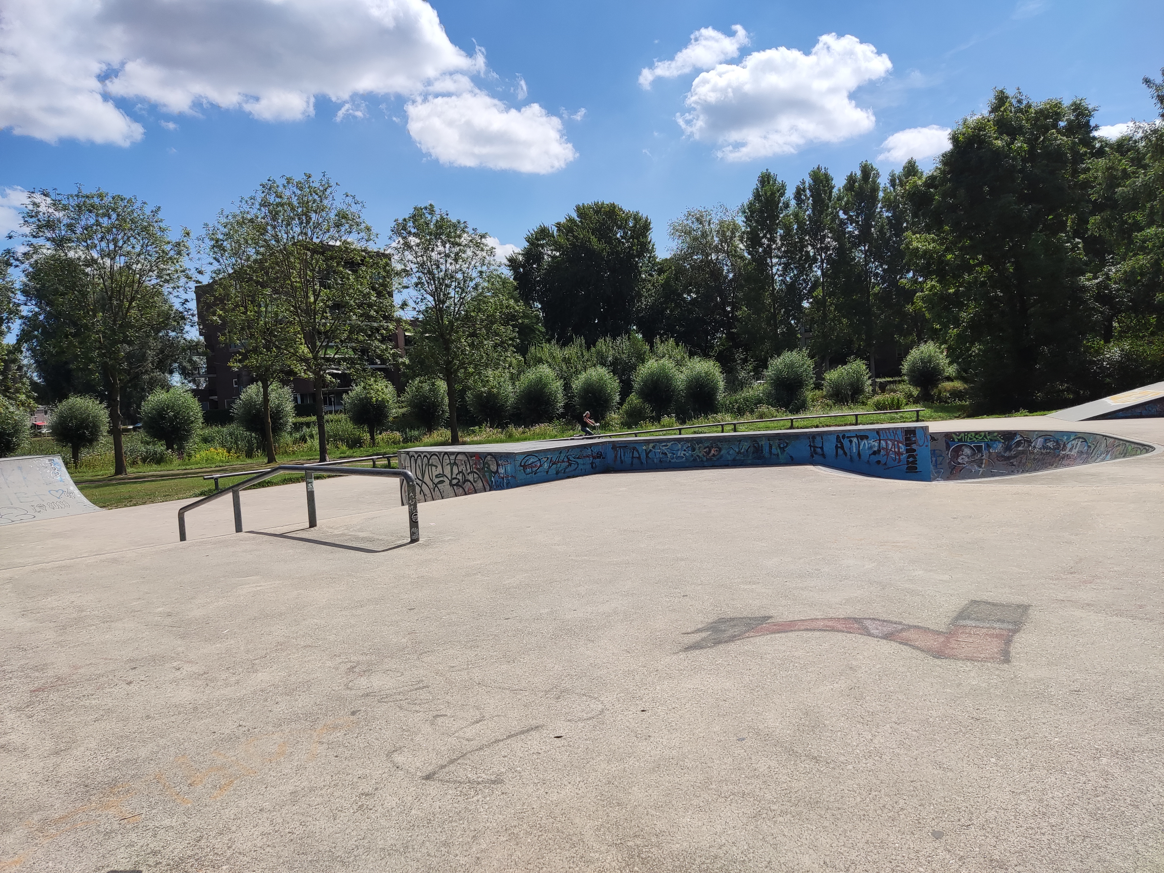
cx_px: 582
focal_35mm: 25
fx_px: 841
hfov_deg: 69.4
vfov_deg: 54.9
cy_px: 436
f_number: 1.79
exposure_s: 1/2657
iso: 50
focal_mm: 4.71
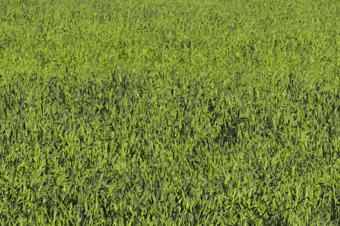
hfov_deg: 5.0
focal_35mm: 396
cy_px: -440
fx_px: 3739
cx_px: 930
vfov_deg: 3.4
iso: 200
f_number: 9
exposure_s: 1/450
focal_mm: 35
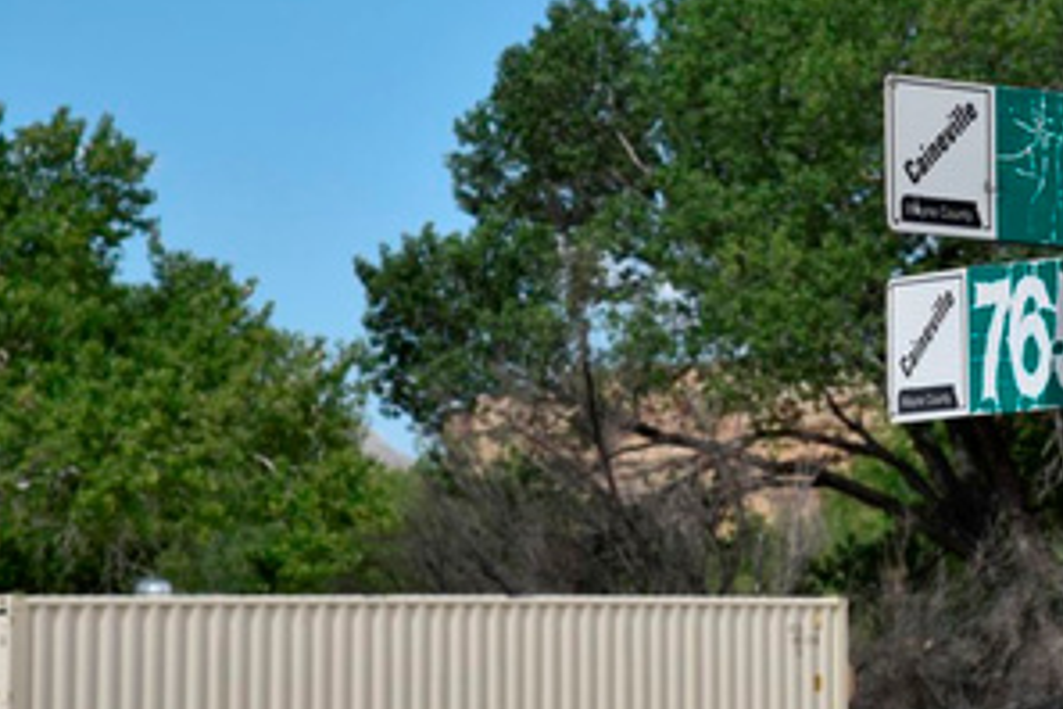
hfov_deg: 9.7
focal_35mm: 211
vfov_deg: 6.5
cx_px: 1049
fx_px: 6230
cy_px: 256
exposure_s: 1/640
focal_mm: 98
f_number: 13
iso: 400
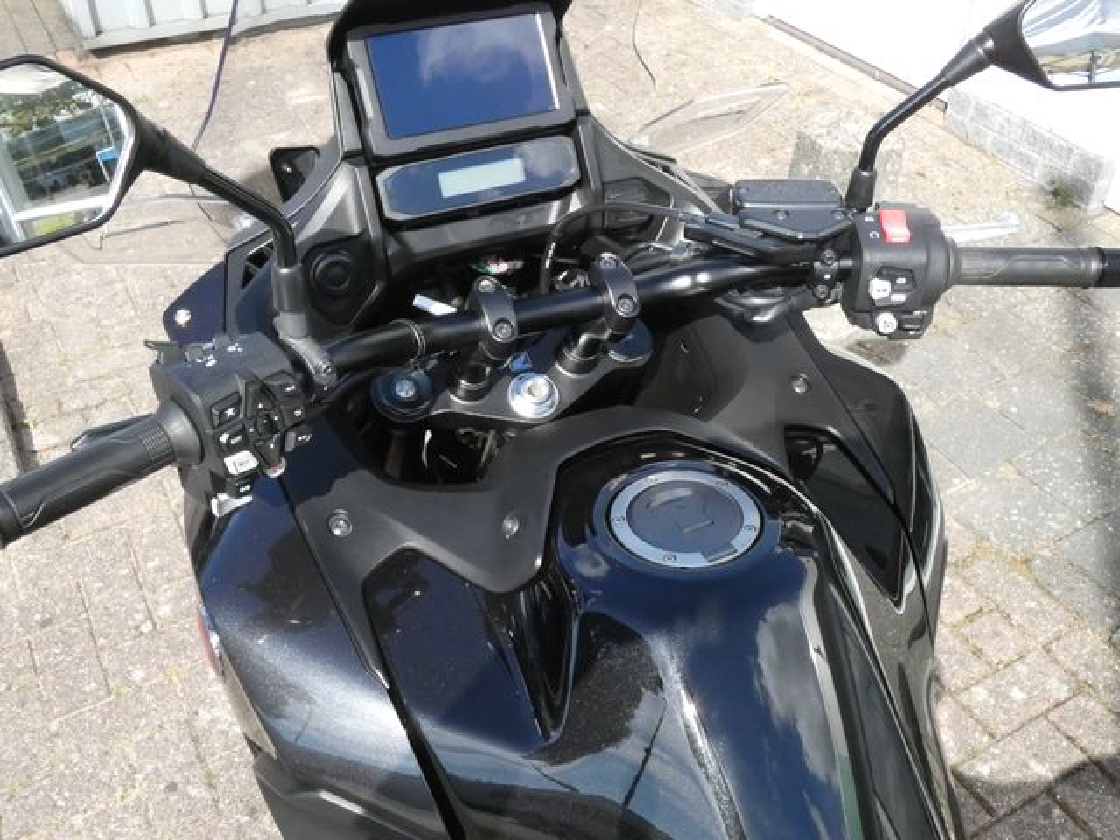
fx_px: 1132
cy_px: 420
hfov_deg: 52.6
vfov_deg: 40.7
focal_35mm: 35
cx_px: 560
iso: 800
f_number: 6.3
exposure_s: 1/800
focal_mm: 6.2
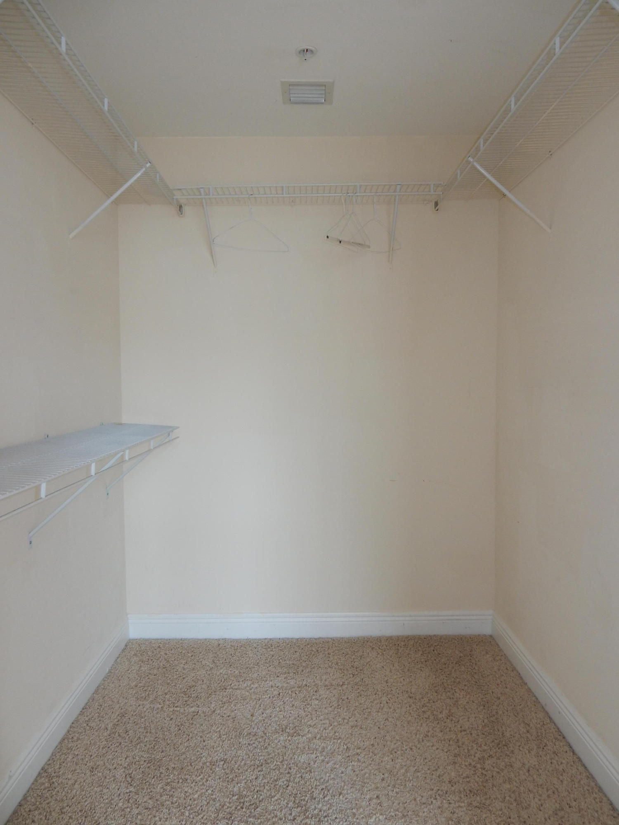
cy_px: 412
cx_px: 310
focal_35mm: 25
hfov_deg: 54.9
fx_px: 596
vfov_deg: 69.4
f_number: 3.7
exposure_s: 1/40
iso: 125
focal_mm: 4.5
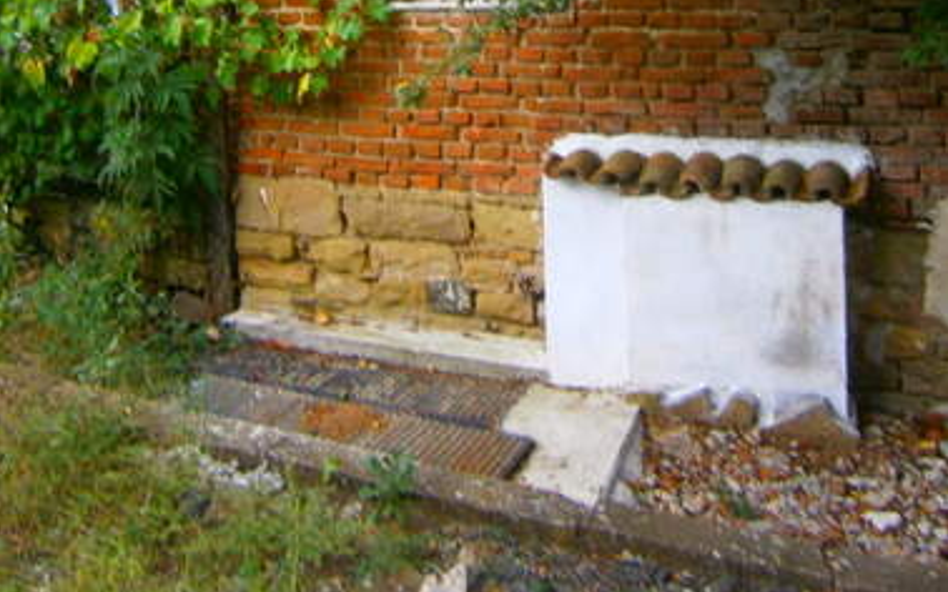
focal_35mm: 37
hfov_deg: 52.8
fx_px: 956
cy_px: -34
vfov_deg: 31.2
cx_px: 474
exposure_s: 1/60
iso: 80
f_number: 2.8
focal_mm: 4.7
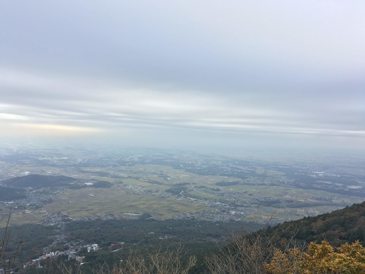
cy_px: 137
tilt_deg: -1.6
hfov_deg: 61.7
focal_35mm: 29
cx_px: 182
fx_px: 306
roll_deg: -3.3
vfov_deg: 48.2
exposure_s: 1/439
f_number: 2.2
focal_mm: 4.15
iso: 25
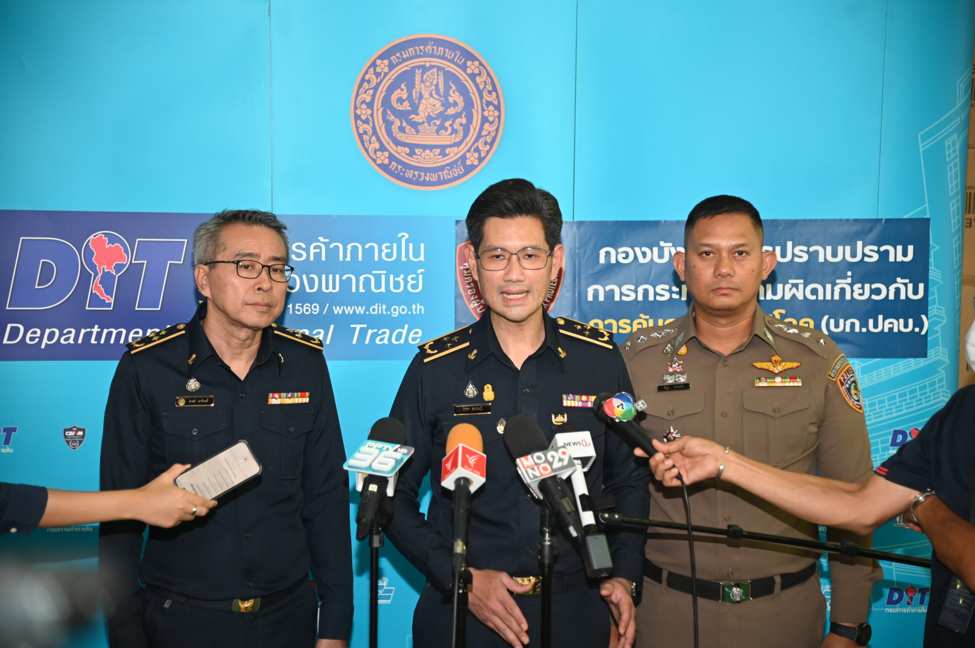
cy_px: 324
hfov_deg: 27.0
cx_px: 488
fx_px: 2030
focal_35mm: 75
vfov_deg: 18.2
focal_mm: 75
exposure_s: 1/60
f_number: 4
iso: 1250
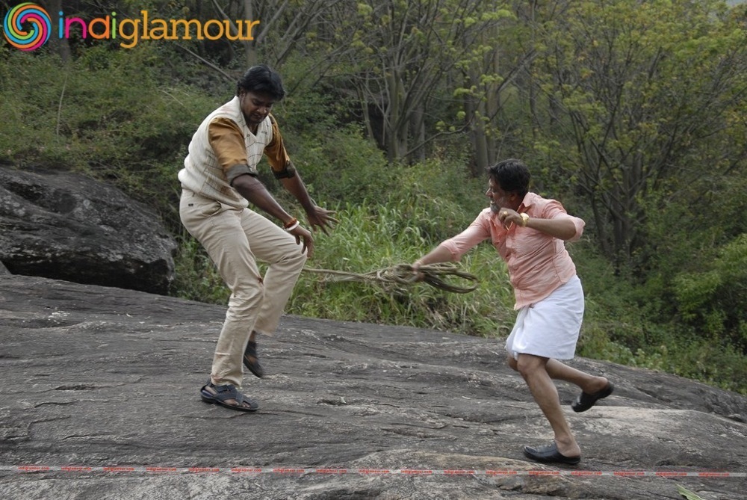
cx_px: 374
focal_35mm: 57
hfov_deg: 35.0
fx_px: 1184
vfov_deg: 23.8
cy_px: 250
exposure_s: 1/125
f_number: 5.6
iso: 280
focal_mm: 38
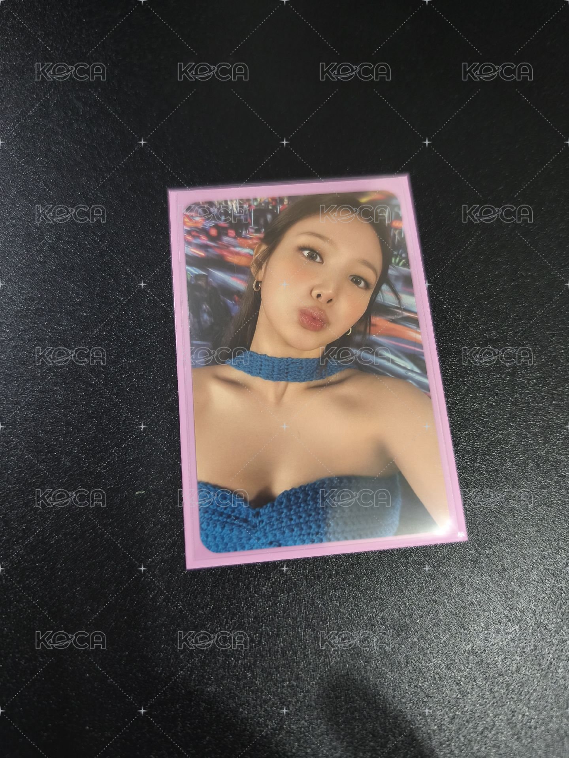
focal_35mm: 23
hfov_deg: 58.9
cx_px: 284
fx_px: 504
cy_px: 379
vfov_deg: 73.9
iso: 1250
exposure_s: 1/40
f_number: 1.65
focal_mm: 6.18
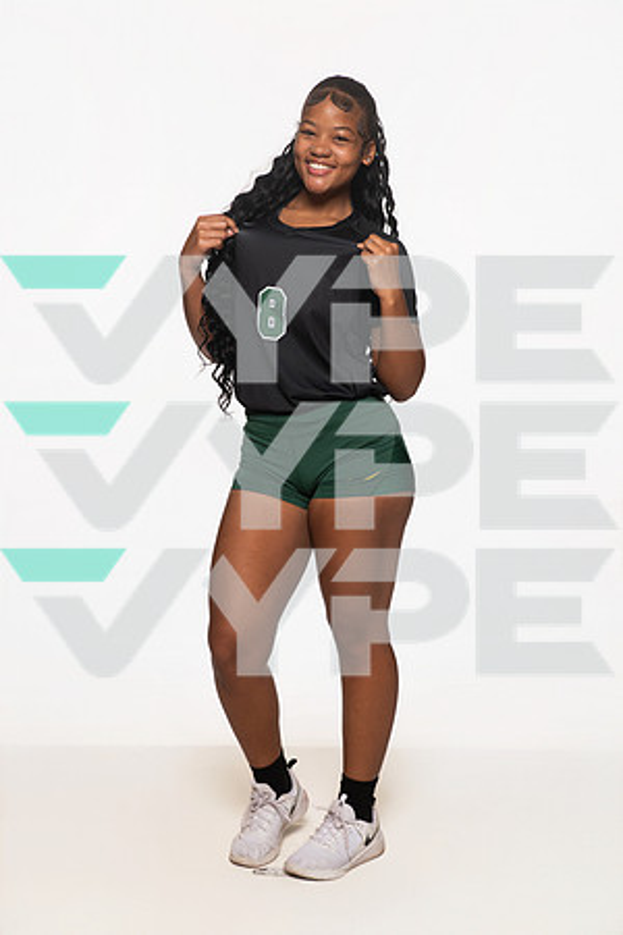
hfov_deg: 23.4
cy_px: 468
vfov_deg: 34.5
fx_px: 1505
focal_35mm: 58
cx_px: 312
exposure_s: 1/320
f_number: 7.1
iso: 800
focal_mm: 58
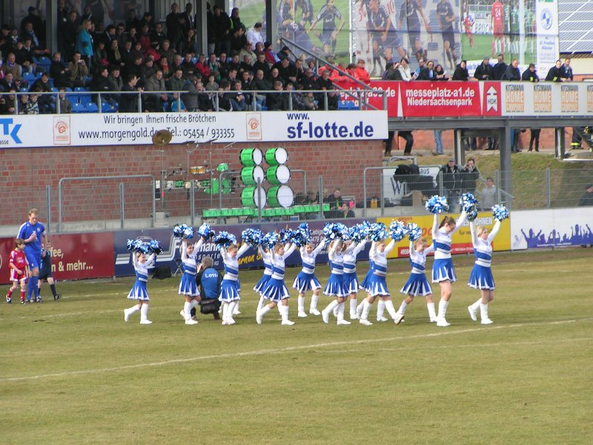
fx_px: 3375
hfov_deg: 10.0
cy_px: 222
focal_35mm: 197
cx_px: 296
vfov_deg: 7.5
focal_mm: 30.1
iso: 50
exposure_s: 1/250
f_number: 4.5
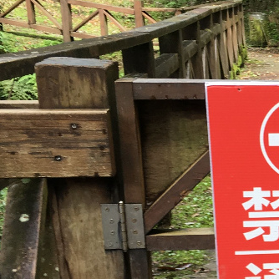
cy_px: 261
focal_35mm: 92
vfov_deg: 18.5
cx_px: 443
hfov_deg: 16.8
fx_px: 839
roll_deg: -1.0
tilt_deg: -16.6
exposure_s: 1/60
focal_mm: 4.15
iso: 25
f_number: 2.2
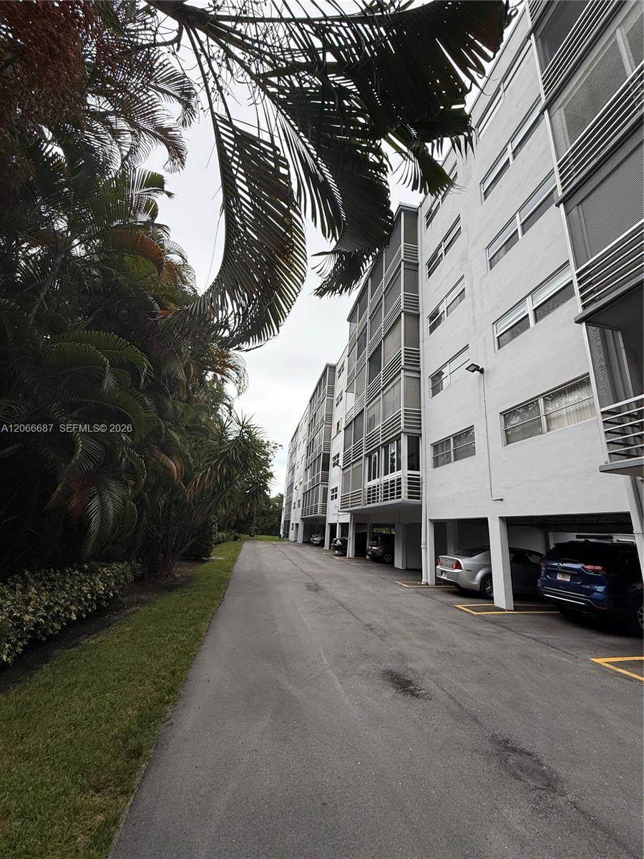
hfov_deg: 85.7
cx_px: 322
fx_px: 347
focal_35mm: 14
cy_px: 430
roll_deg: -5.2
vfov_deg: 102.1
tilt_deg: +17.0
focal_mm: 2.22
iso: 64
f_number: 2.2
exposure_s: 1/574
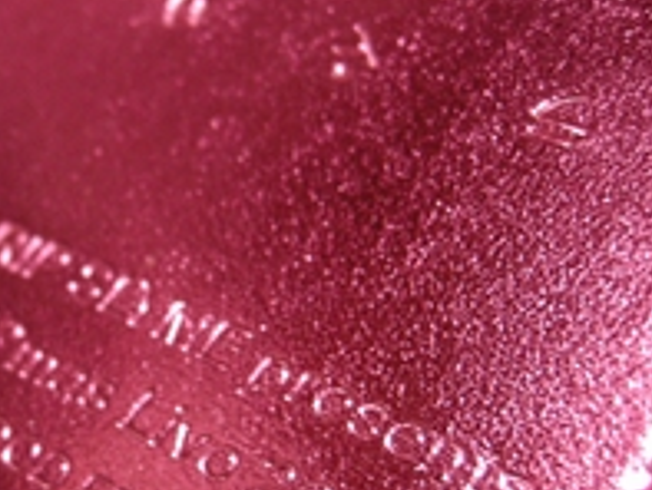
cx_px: 63
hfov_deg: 26.5
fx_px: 1338
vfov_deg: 20.4
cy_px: 420
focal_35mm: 71
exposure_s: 1/11.2
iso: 400
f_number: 2.7
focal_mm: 7.5
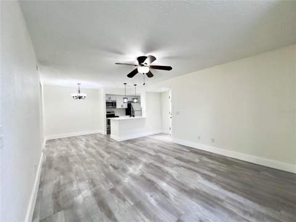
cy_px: 111
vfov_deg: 85.7
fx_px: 120
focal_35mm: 14
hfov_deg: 102.1
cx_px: 148
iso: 250
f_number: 2.2
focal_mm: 2.22
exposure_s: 1/120
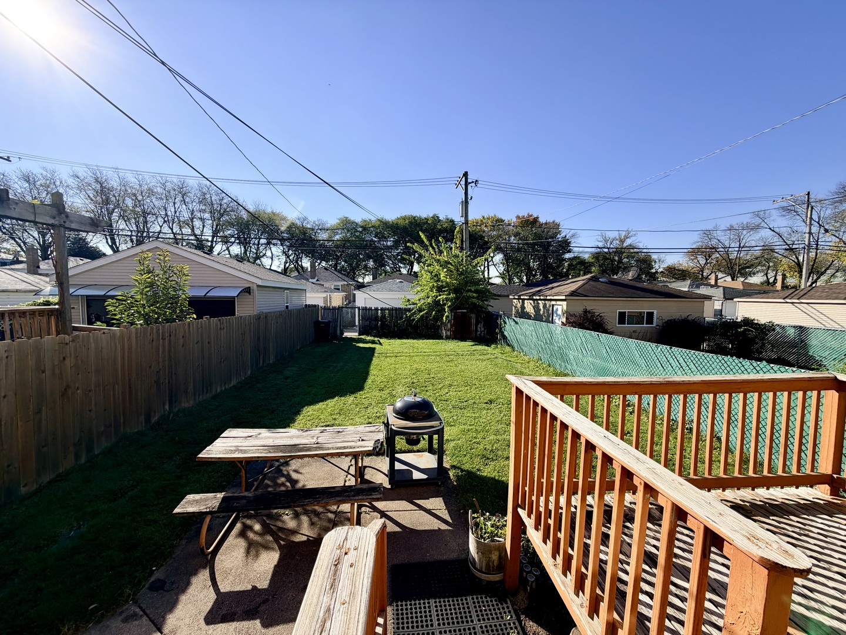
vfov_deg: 85.7
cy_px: 318
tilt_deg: -4.1
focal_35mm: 14
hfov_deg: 102.1
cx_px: 423
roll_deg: -0.3
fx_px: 342
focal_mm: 2.22
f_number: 2.2
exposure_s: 1/779
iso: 20
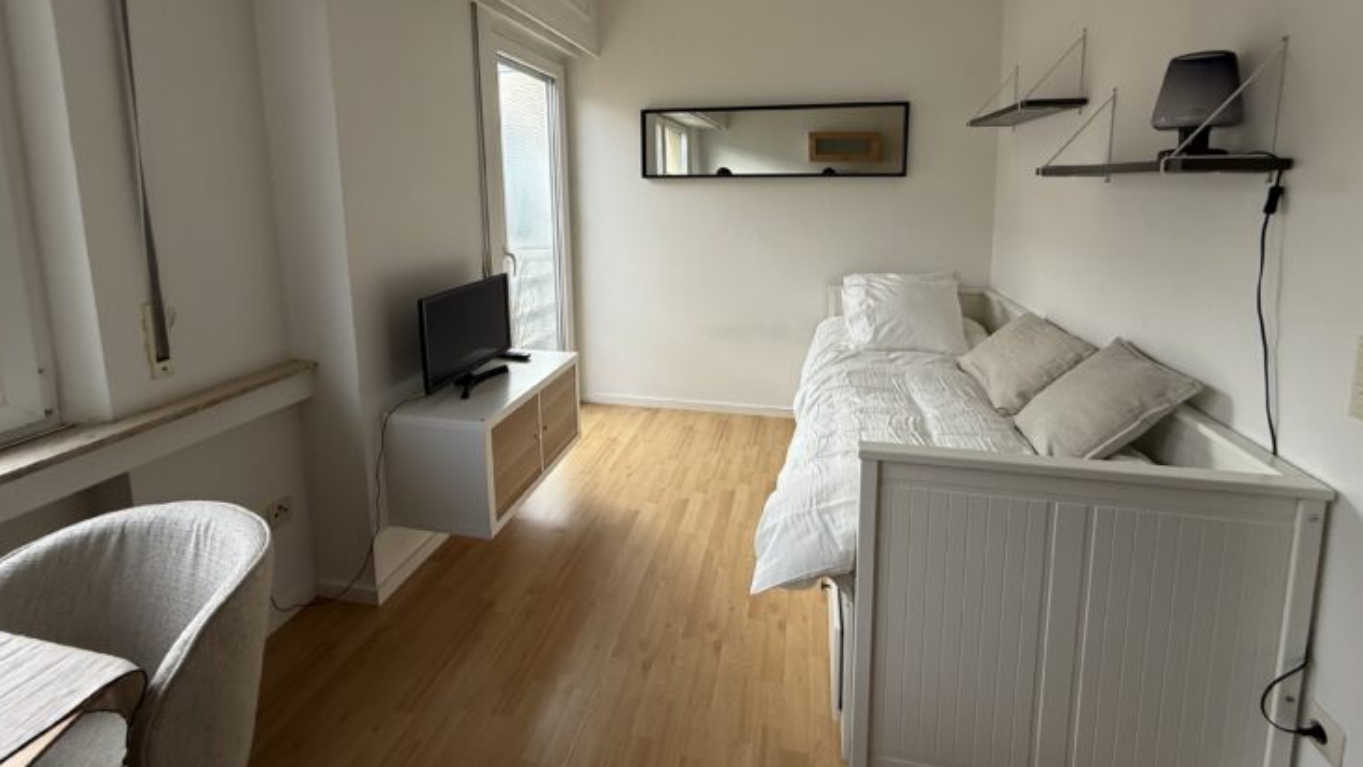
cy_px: 255
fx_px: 578
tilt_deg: -6.9
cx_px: 698
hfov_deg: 99.3
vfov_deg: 65.3
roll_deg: -0.3
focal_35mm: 16
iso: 64
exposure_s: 1/207
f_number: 2.2
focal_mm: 2.22
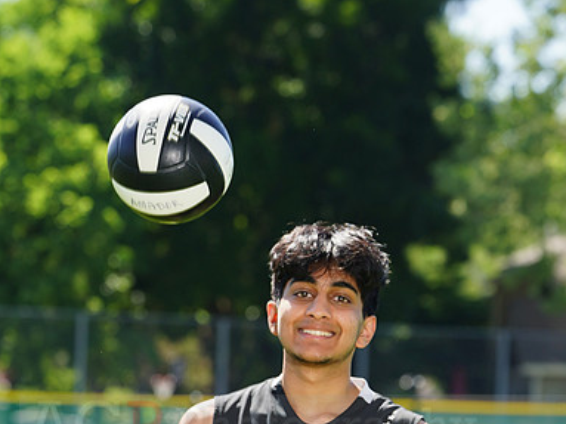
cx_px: 284
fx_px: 5443
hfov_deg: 6.0
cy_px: 415
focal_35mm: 333
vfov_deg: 4.5
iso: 200
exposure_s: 1/200
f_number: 10
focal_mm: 229
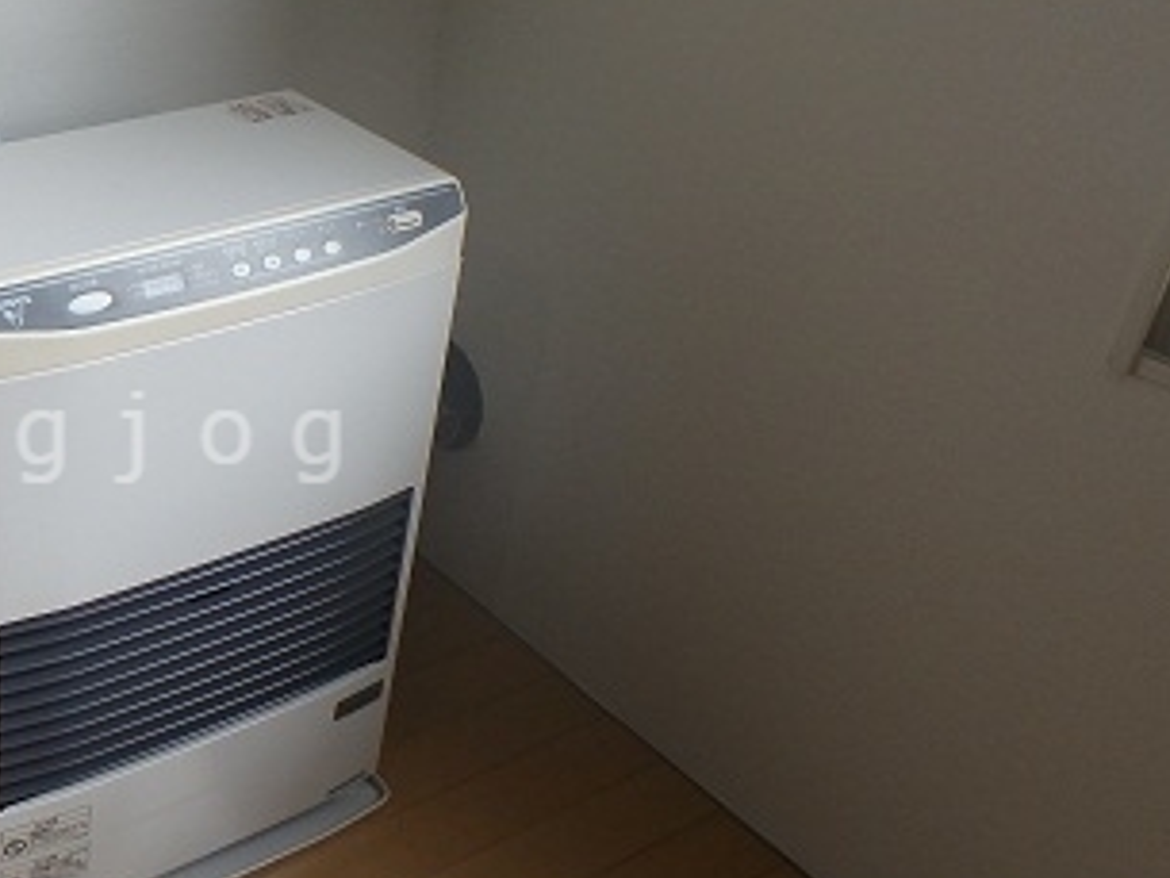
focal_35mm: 44
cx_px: 100
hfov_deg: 39.6
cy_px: 437
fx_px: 1488
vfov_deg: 32.9
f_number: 3.5
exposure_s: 1/100
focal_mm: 3.7
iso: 125
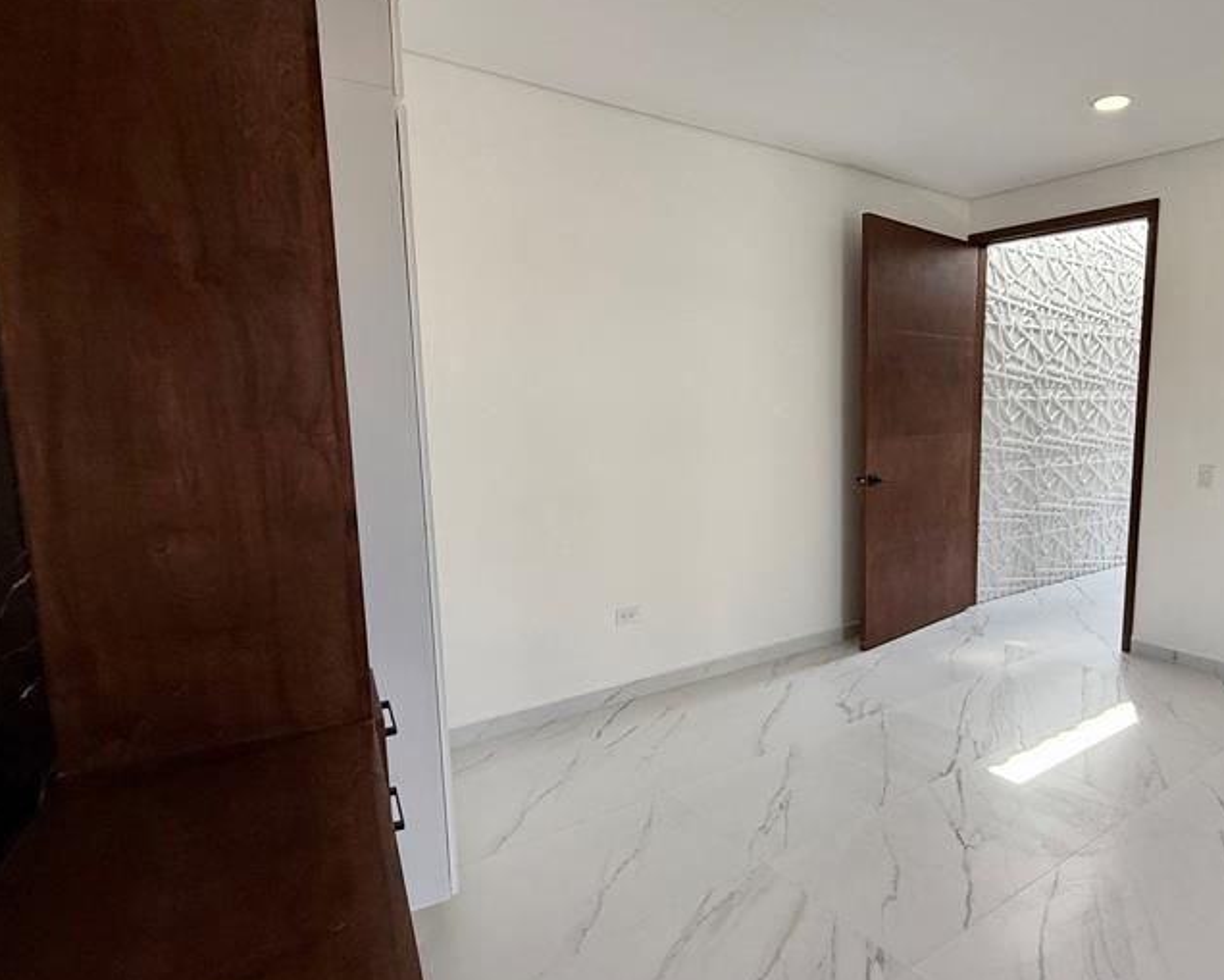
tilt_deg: -8.0
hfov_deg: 72.7
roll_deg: -0.7
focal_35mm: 22
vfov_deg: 63.1
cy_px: 510
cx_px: 820
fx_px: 797
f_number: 2.2
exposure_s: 1/222
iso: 64
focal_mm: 2.22
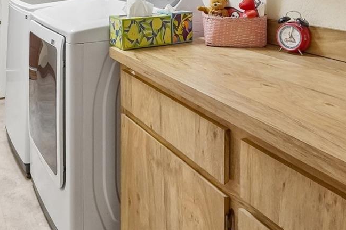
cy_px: -36
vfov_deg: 31.1
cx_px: 109
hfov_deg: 50.8
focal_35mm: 37
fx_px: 355
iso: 1000
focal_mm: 10
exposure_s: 1/30
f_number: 8
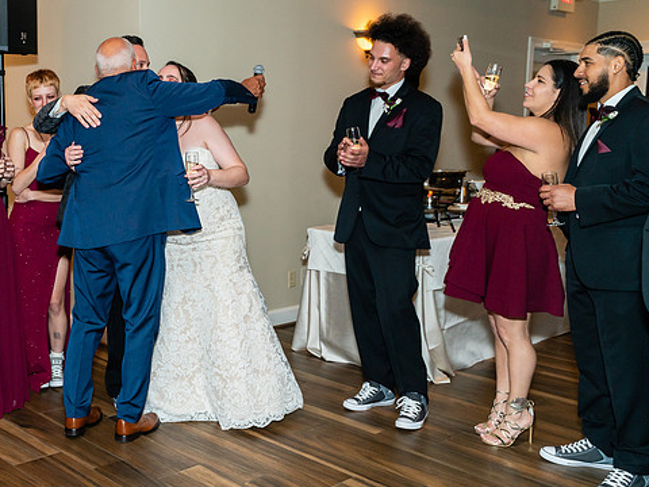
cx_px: 152
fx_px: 787
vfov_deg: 34.3
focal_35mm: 42
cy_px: 229
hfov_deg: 43.2
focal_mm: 28
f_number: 4.5
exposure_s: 1/80
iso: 800
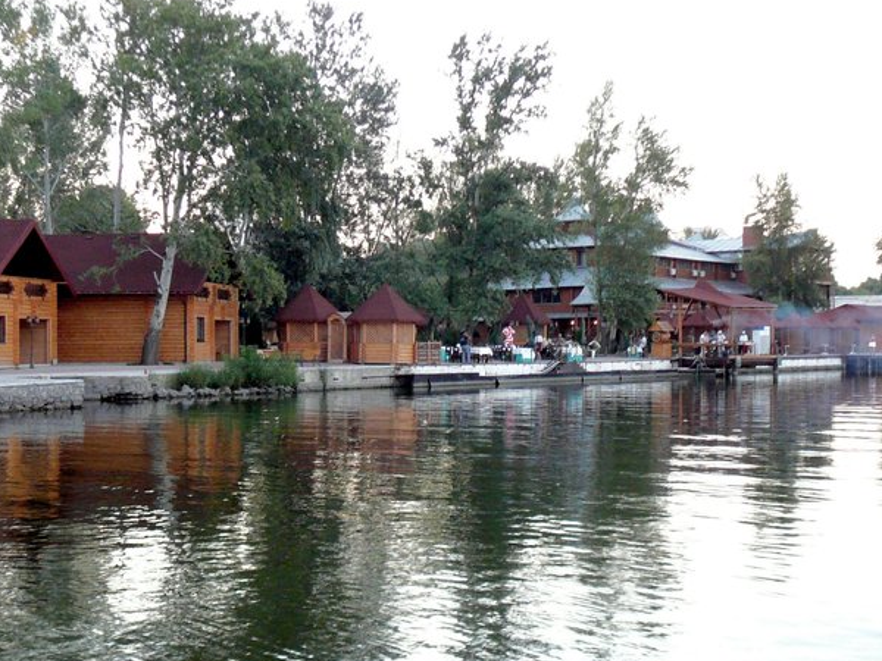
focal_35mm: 60
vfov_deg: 24.4
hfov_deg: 32.2
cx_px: 484
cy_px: 395
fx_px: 1529
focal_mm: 6.7
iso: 250
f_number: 3.2
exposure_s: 1/30
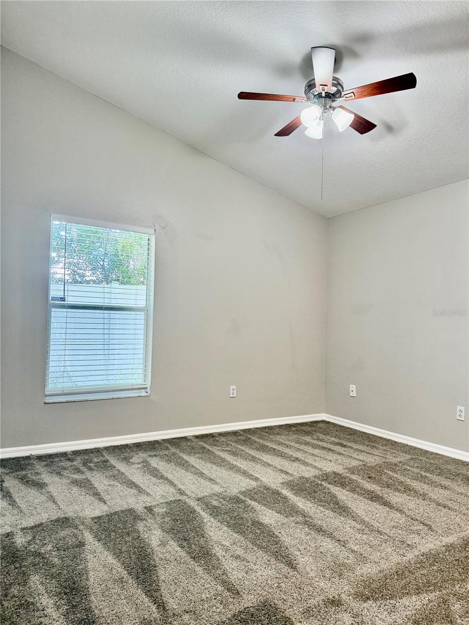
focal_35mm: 24
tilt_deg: +2.0
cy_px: 312
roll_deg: -1.6
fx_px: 434
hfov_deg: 56.8
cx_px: 234
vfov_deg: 71.6
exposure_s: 1/121
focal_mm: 6.76
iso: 200
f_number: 1.78
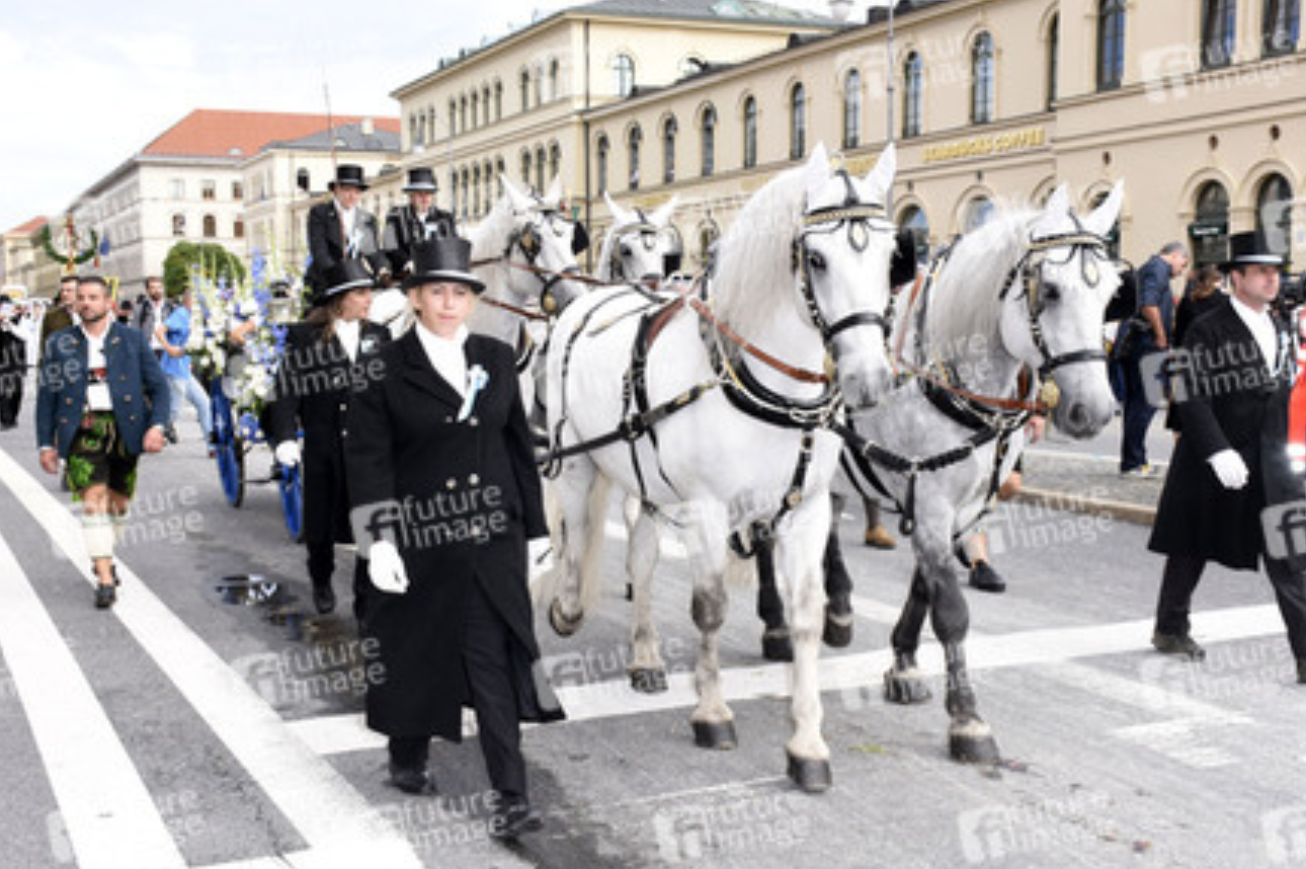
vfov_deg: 31.5
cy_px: 447
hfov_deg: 45.9
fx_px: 1541
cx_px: 651
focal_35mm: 43
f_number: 9
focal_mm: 27
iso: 250
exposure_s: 1/160
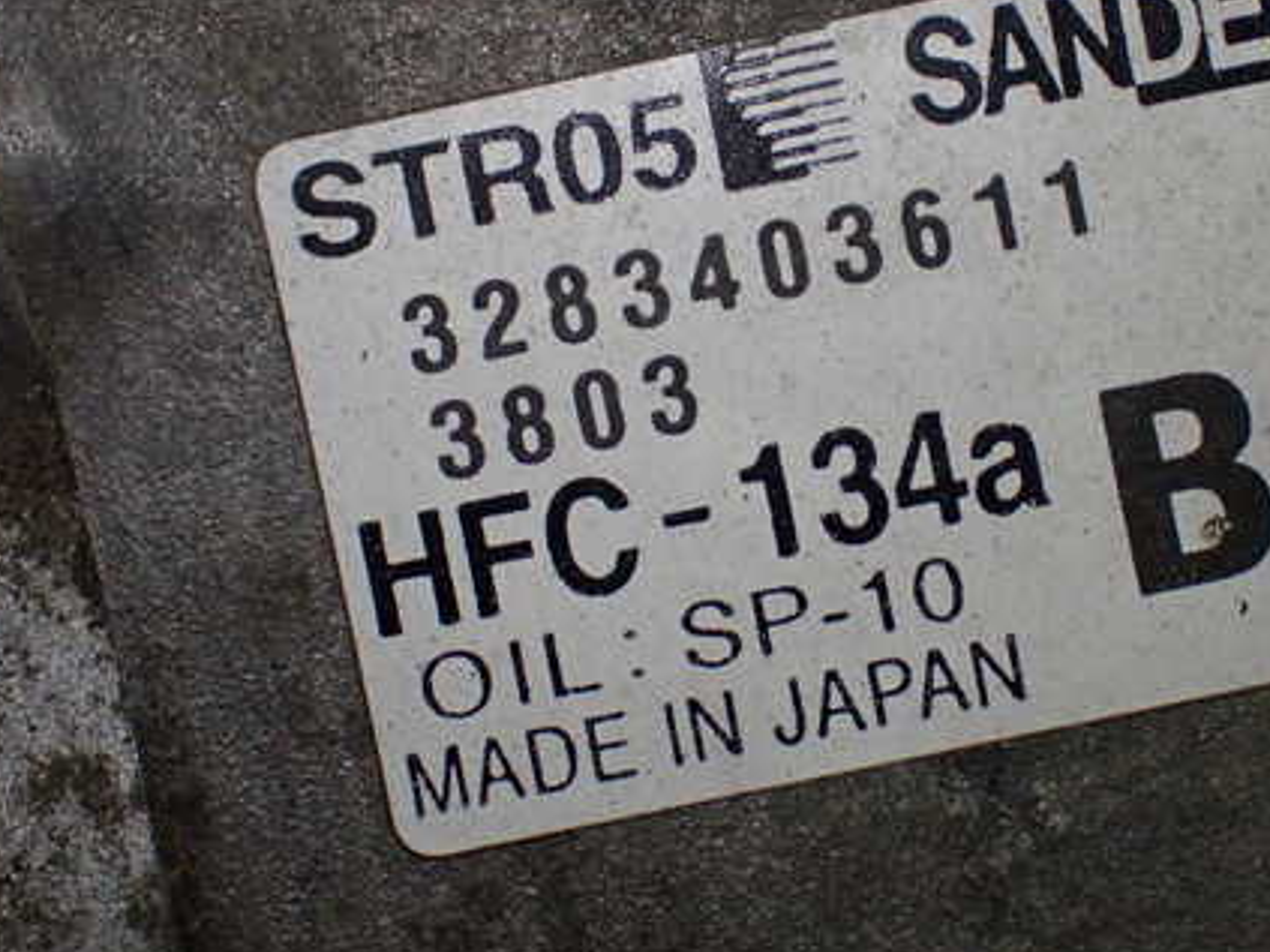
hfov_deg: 20.6
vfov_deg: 15.6
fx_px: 3484
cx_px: 856
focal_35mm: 95
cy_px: 420
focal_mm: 11.88
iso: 400
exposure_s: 1/250
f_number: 3.8
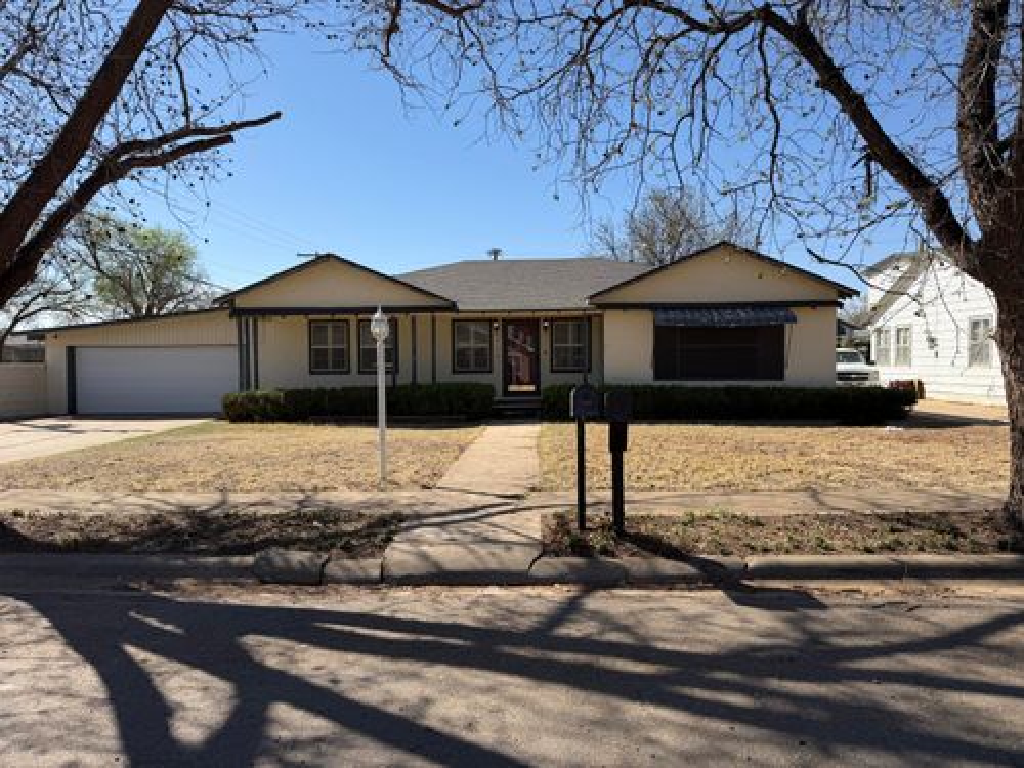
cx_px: 512
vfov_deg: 56.8
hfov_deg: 71.6
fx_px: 710
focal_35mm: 24
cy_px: 384
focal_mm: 6.76
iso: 80
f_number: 1.78
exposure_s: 1/4405
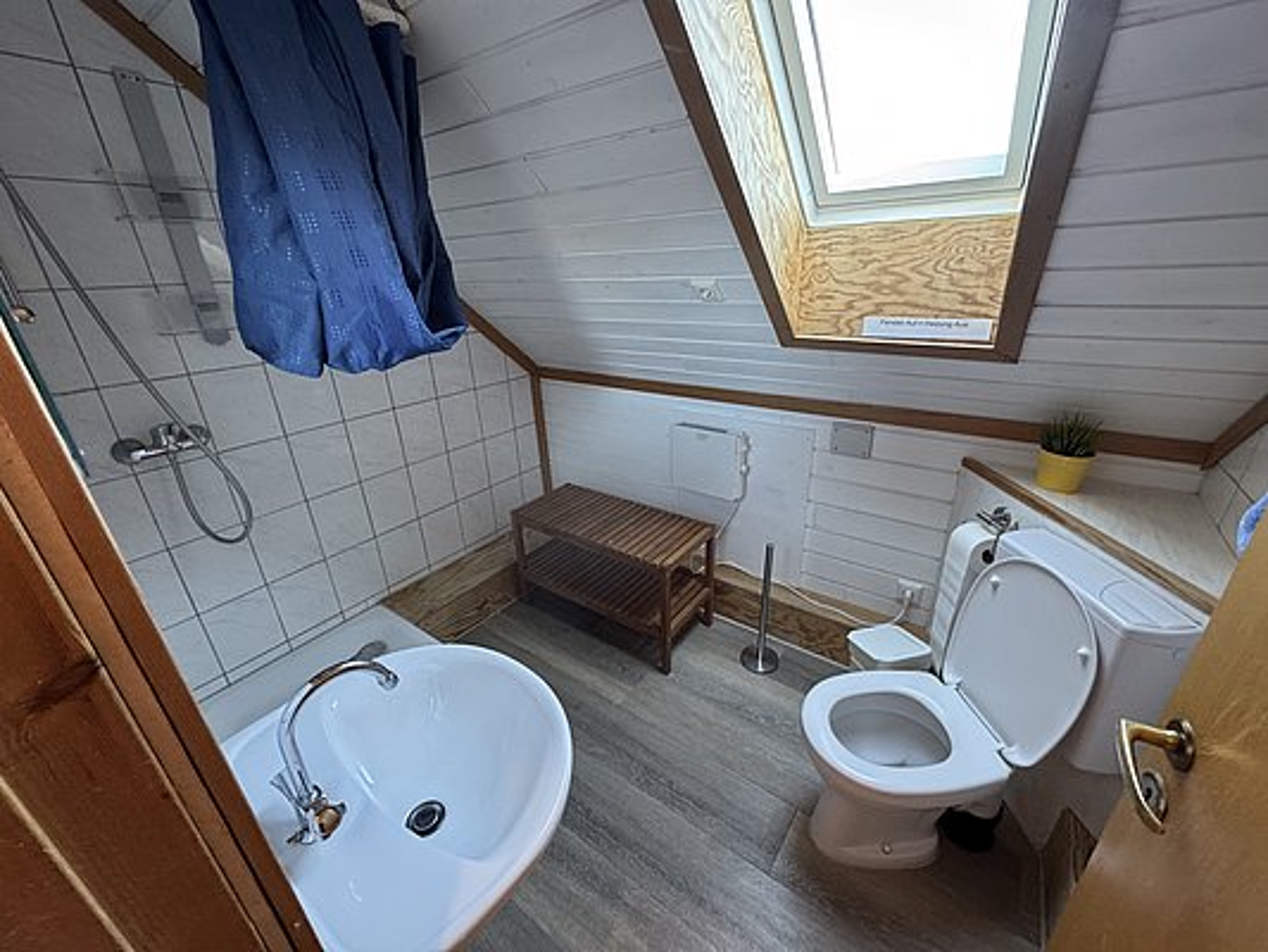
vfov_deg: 85.7
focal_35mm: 14
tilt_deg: -22.6
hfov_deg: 102.1
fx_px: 513
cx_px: 634
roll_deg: +2.7
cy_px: 476
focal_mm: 2.22
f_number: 2.2
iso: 250
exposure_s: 1/50
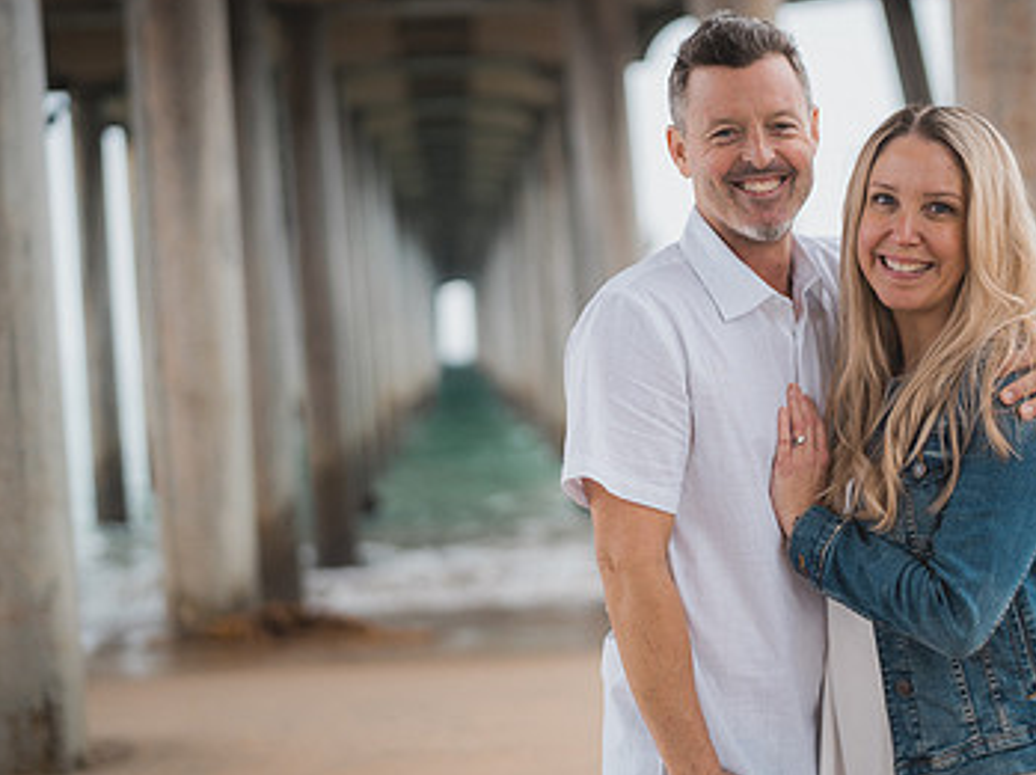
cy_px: 411
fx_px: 2392
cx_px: 781
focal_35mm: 80
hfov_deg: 24.2
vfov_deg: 18.4
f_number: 1.4
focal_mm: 50
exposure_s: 1/1600
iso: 160
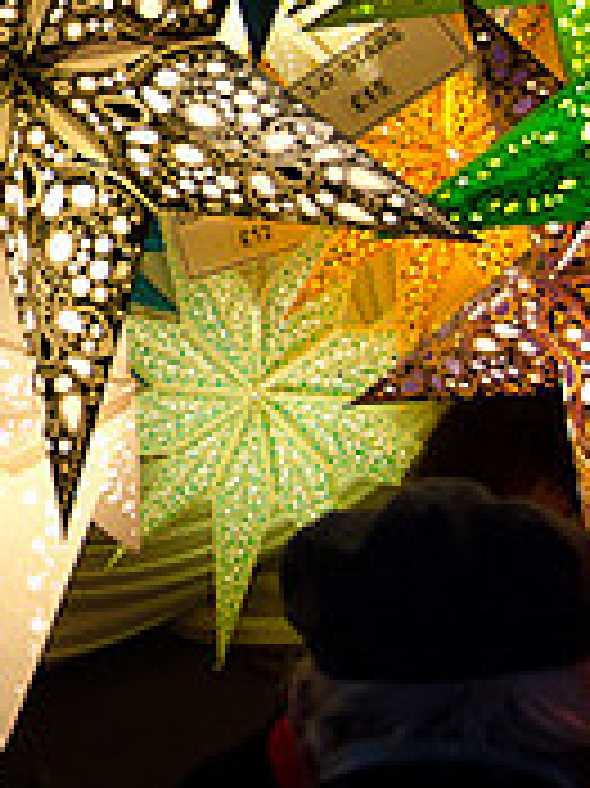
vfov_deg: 10.9
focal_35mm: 181
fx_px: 4118
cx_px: -374
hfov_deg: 8.0
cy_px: 108
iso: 400
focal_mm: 38
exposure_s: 1/125
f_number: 5.6
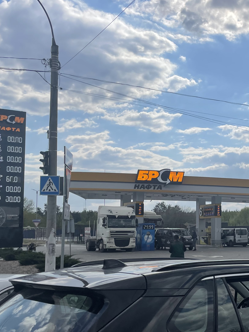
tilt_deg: +5.3
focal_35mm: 48
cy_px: 201
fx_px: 460
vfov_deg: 39.5
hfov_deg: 28.2
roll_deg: -0.1
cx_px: 256
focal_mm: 4.2
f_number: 1.6
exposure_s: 1/9804
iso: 32
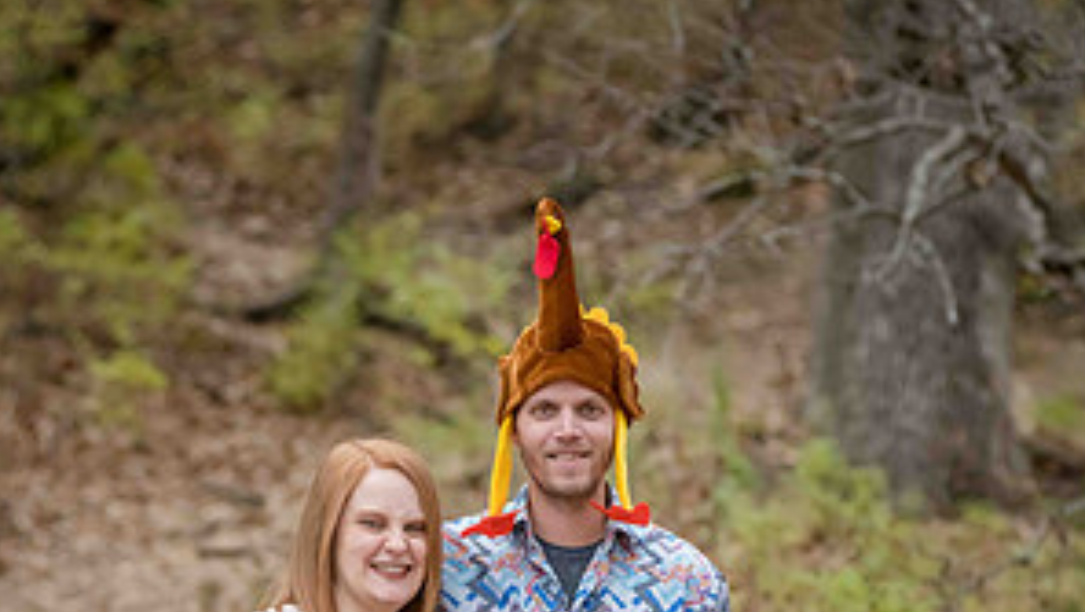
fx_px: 4578
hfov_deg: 13.5
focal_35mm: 159
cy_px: 707
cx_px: 539
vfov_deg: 7.6
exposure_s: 1/800
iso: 1000
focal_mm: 100
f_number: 4
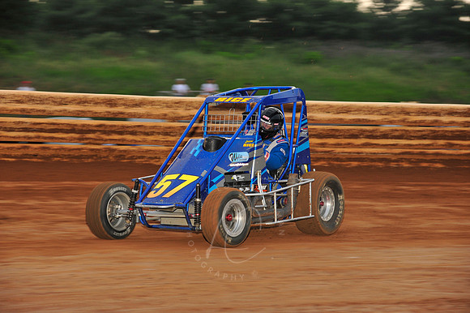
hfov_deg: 14.2
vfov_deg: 9.5
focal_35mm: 145
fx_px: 1892
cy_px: 156
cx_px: 235
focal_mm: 145
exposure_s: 1/320
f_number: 8
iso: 800
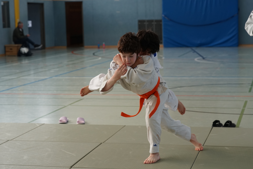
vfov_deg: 16.1
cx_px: 126
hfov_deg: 23.9
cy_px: 84
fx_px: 597
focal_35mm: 85
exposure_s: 1/500
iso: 1250
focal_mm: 85
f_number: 4.5
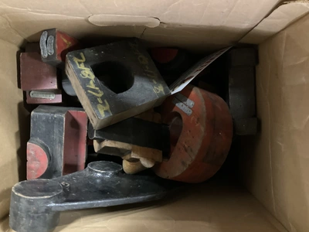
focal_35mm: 29
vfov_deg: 48.2
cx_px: 154
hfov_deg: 61.7
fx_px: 259
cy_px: 116
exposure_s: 1/15
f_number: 1.8
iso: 500
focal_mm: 3
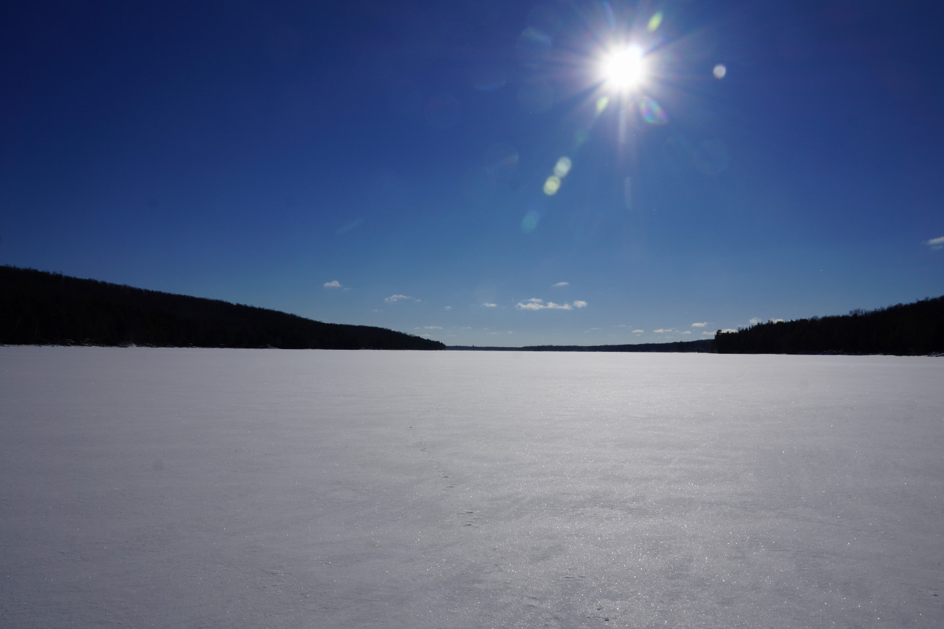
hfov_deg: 67.4
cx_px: 472
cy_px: 314
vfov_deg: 47.9
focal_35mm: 27
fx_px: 708
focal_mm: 18
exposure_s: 1/800
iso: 100
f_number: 13
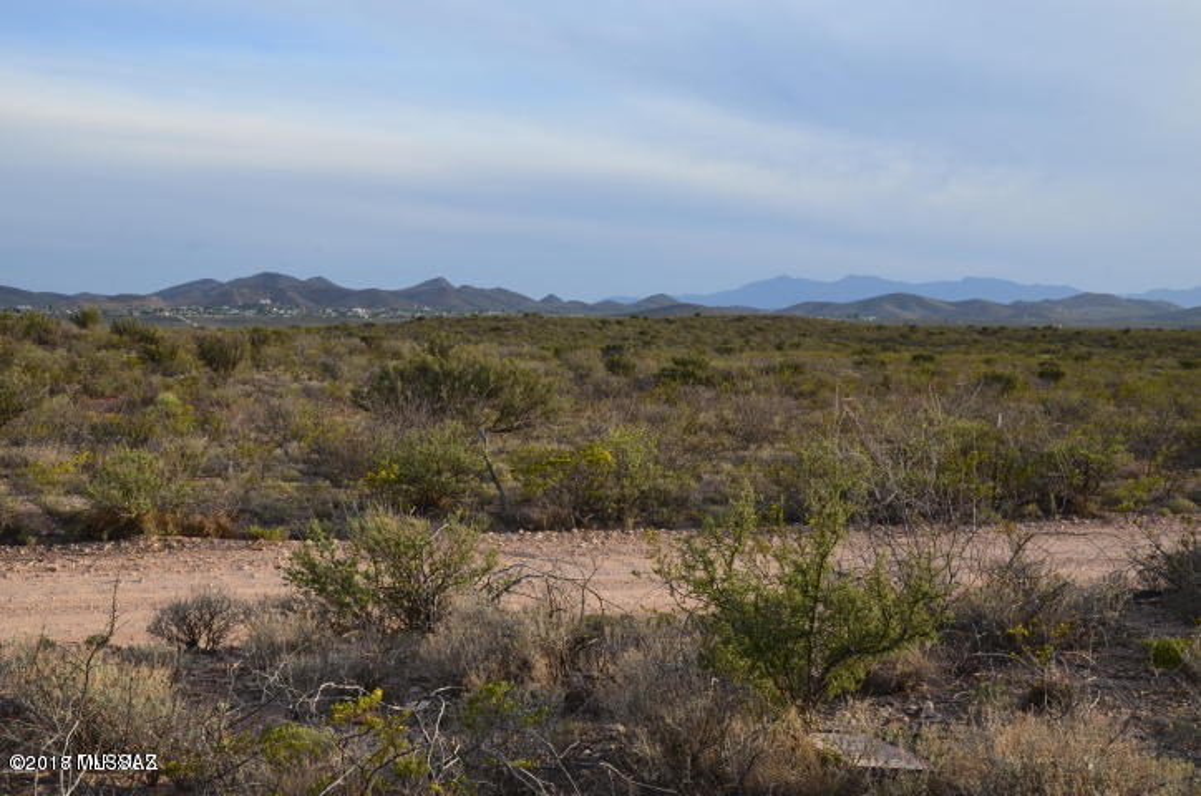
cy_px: 398
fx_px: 1349
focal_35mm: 40
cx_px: 600
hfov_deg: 48.0
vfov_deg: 32.9
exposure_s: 1/100
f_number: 10
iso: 200
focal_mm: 27
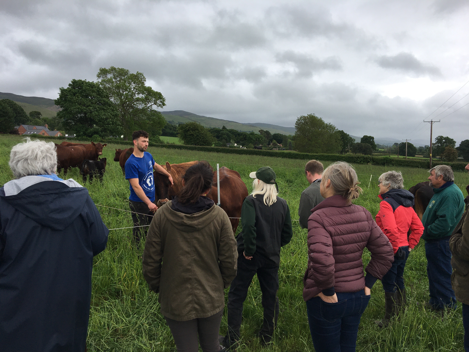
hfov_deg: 61.7
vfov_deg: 48.2
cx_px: 234
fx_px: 393
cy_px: 176
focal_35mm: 29
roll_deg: -0.2
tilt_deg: -3.4
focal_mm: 4.15
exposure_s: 1/569
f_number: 2.2
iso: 25
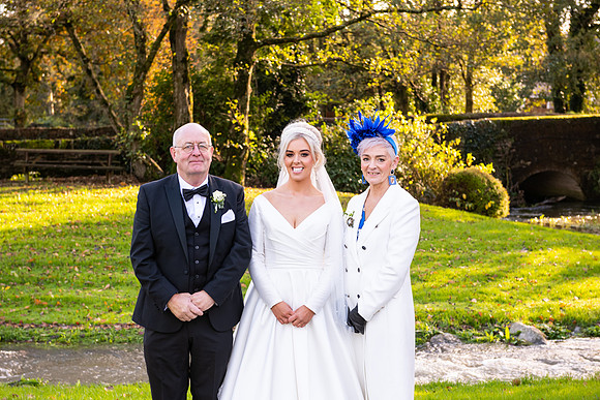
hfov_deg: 28.8
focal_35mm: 70
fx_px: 1167
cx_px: 300
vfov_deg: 19.5
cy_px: 200
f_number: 6.3
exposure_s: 1/160
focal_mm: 70
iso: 500
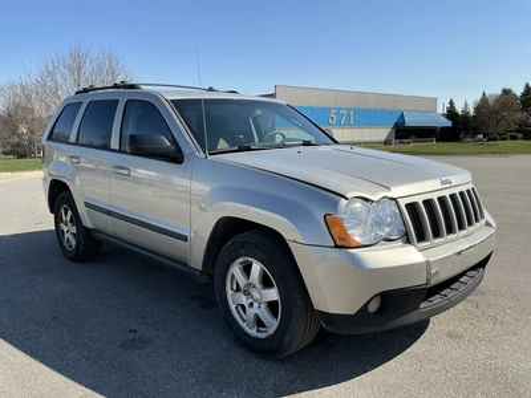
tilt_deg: -4.8
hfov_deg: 63.4
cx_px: 266
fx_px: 430
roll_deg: +0.5
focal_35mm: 28
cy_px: 199
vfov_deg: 49.7
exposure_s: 1/1675
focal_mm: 3
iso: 25
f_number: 1.8
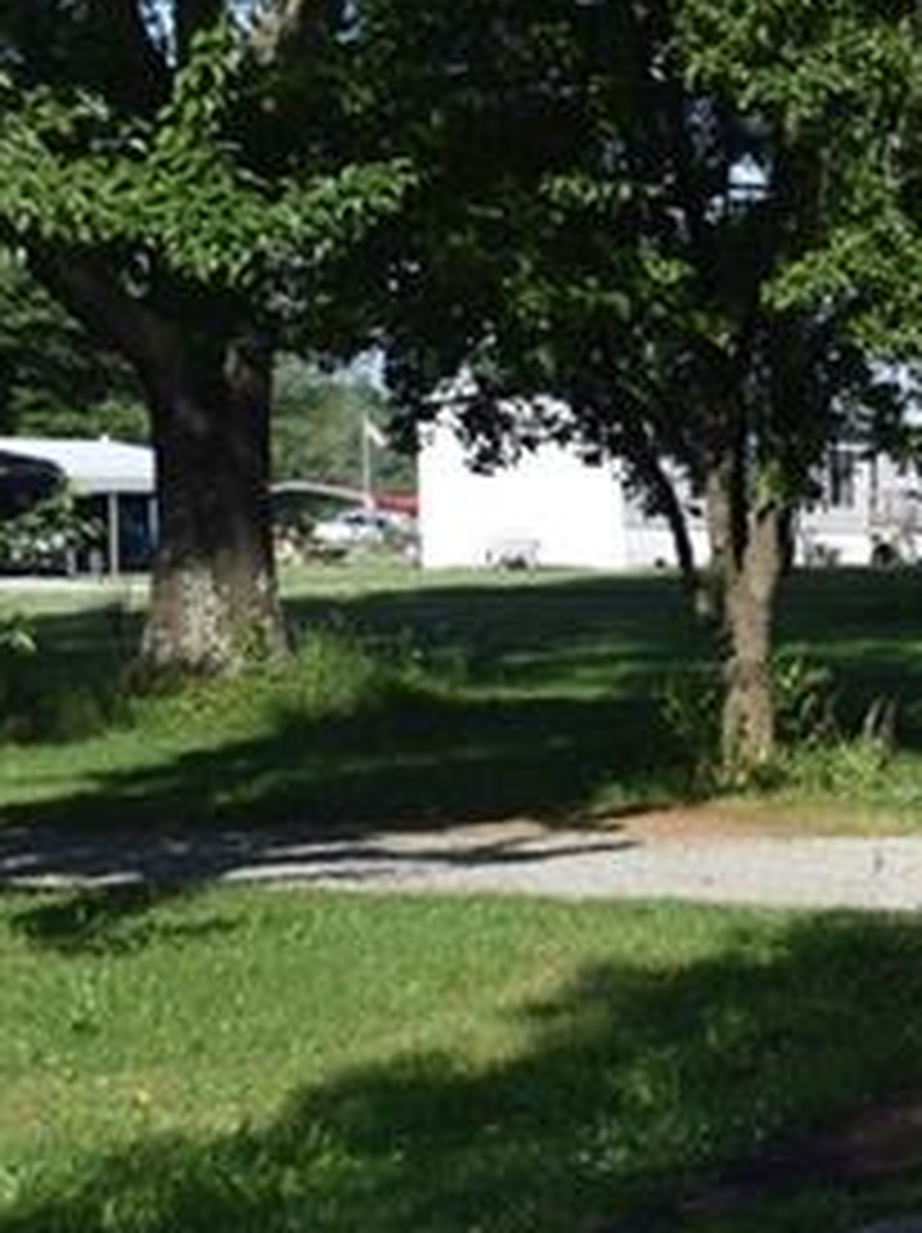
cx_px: 2123
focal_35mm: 108
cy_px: 790
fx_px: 3841
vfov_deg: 18.2
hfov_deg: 11.6
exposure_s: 1/320
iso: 200
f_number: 9
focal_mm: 30
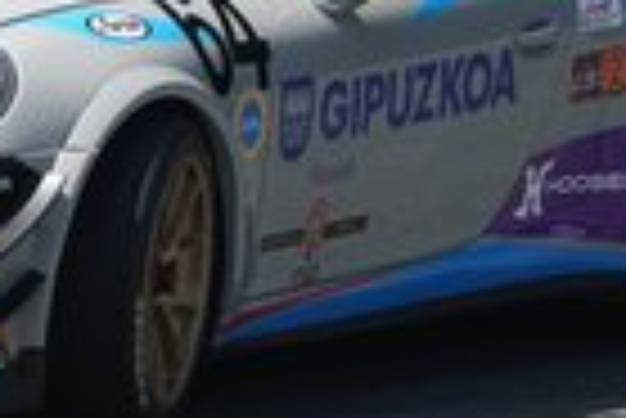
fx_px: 19757
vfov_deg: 1.2
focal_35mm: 1135
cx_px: 86
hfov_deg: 1.8
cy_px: 45
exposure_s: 1/800
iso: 125
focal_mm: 128.59
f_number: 4
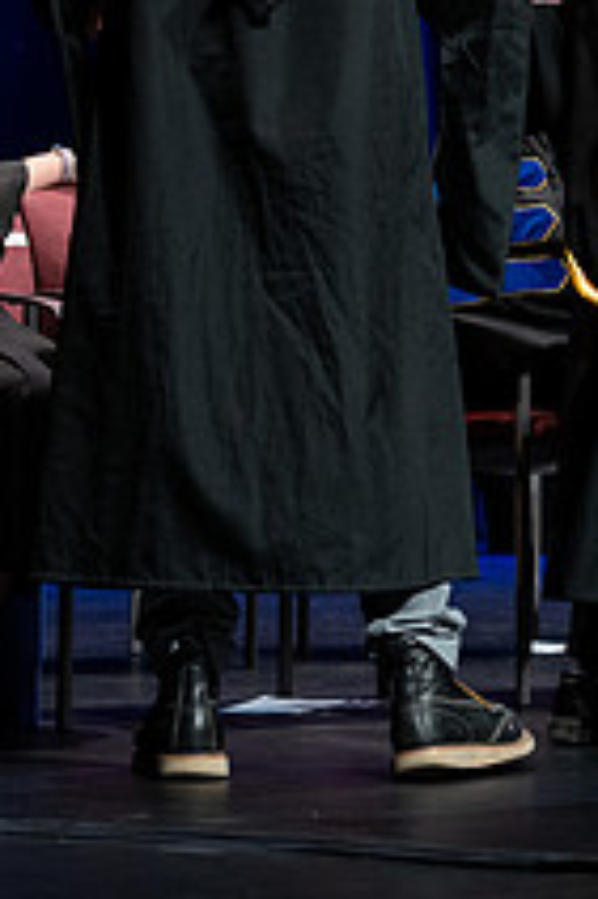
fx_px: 4791
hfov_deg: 7.0
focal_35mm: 192
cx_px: 886
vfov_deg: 10.7
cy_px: 206
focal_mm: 70
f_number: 2.8
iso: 500
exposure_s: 1/250
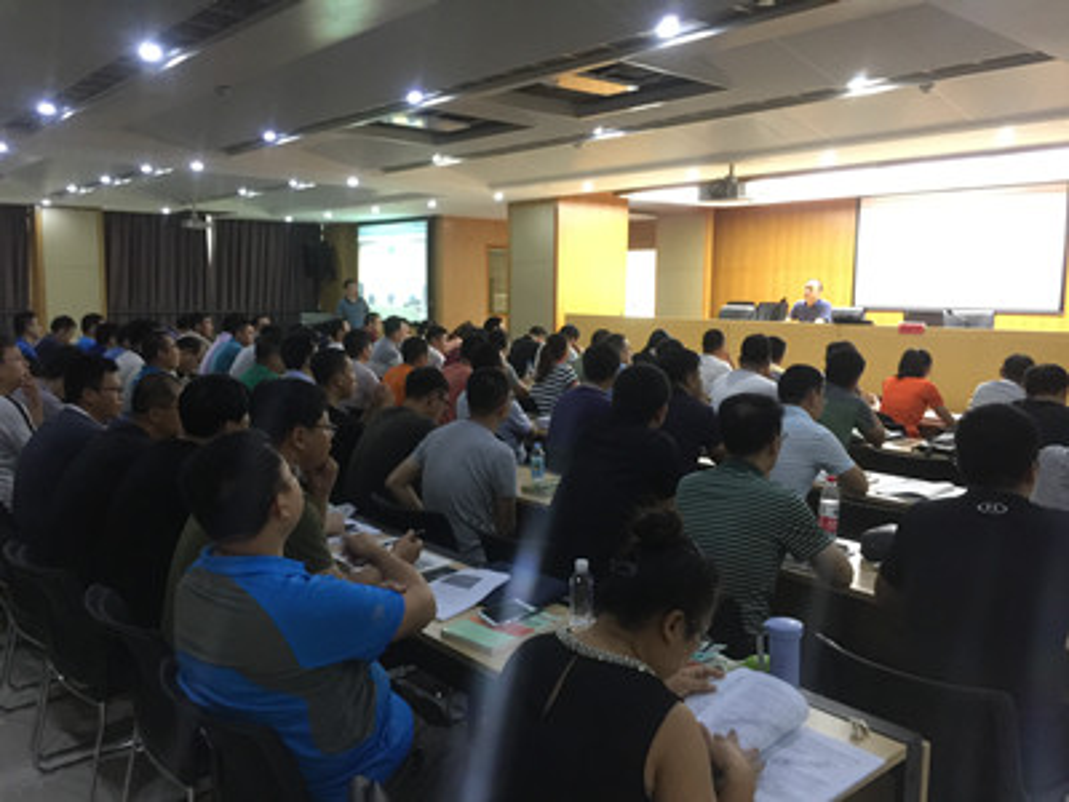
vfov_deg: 48.2
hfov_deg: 61.7
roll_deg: -3.0
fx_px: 896
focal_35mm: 29
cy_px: 401
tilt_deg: -5.1
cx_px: 534
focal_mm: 4.15
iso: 160
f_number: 2.2
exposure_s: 1/17
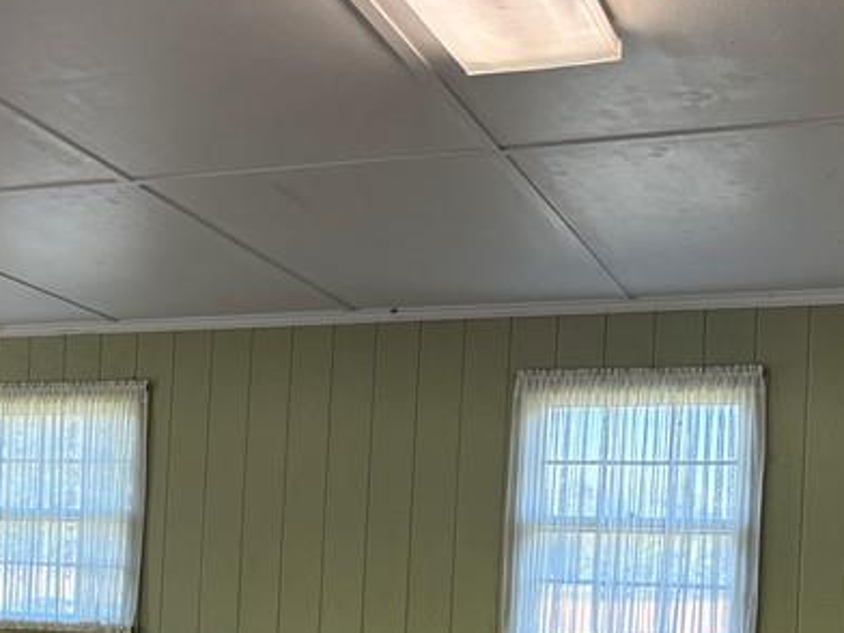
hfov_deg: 27.5
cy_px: 558
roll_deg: -2.2
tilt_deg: +2.1
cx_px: 80
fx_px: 1658
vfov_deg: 21.2
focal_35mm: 68
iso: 125
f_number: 1.6
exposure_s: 1/165
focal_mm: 5.96
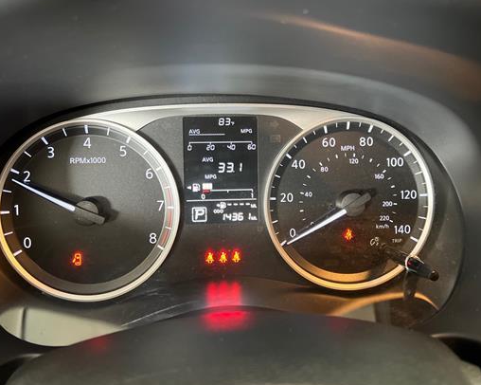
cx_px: 235
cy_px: 167
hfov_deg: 55.7
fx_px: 455
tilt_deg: -25.3
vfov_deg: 45.7
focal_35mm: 32
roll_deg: -2.5
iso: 500
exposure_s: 1/40
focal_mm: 5.7
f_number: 1.5
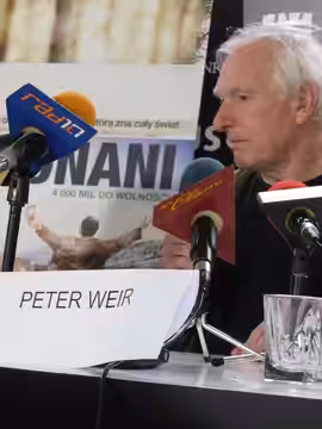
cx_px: 161
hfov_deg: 14.5
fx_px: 1265
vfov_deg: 19.3
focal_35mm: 102
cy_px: 214
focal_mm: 18.16
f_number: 5.3
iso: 400
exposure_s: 1/39
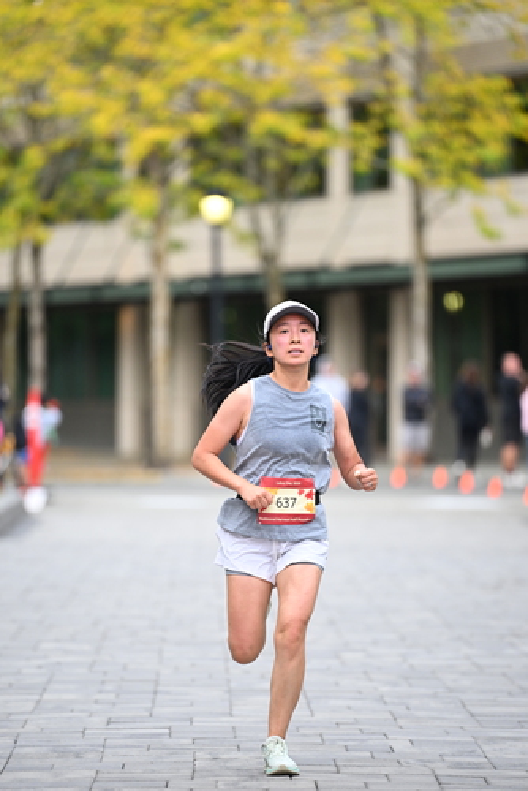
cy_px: 419
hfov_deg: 6.3
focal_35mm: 220
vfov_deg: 9.3
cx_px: 252
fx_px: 4833
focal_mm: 200
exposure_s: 1/1600
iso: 1000
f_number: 2.8
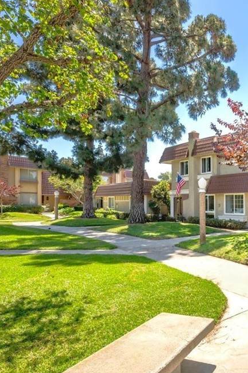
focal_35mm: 22
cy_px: 186
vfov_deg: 78.6
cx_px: 252
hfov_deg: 46.9
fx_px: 228
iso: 100
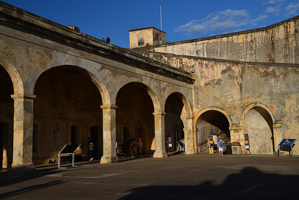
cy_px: 100
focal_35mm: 48
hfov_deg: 41.1
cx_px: 150
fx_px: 399
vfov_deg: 28.1
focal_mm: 48
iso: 160
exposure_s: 1/125
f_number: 11
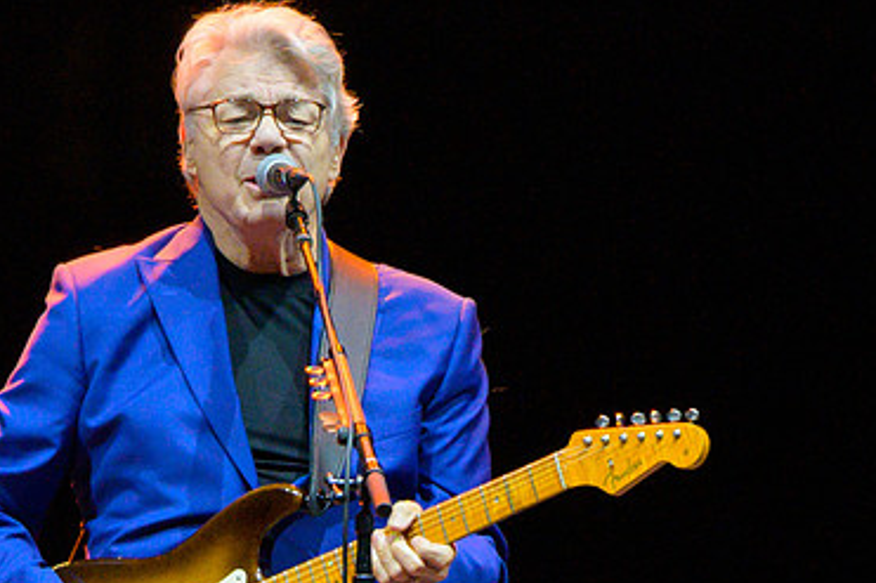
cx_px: 503
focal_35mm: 1620
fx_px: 39401
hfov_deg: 1.3
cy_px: 679
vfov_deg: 0.8
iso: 2200
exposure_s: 1/500
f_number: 4.5
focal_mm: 380
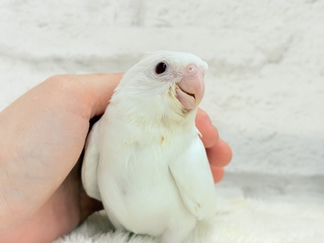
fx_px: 487
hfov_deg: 36.8
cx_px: 162
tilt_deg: -3.8
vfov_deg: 28.0
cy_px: 122
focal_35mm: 52
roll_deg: -1.4
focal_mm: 5.96
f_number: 1.6
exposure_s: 1/50
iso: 32
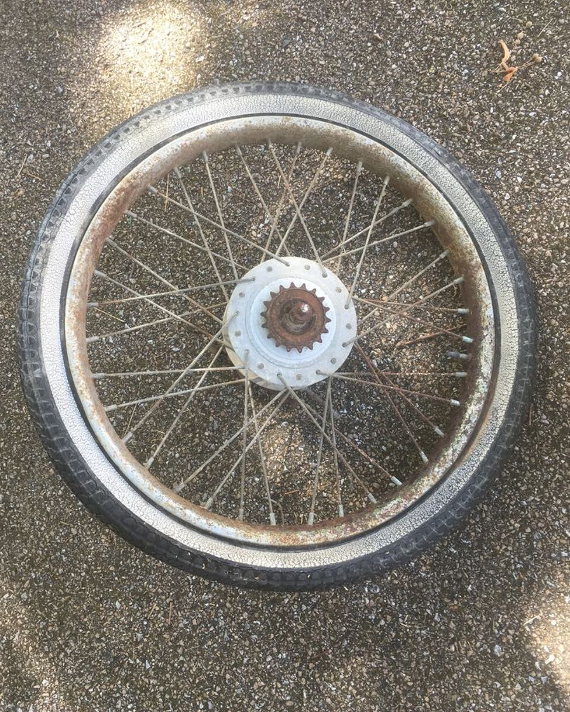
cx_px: 279
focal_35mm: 31
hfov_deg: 47.1
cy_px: 350
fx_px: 654
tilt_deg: -77.0
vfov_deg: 57.2
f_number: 2.2
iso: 25
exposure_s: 1/50
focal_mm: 4.15
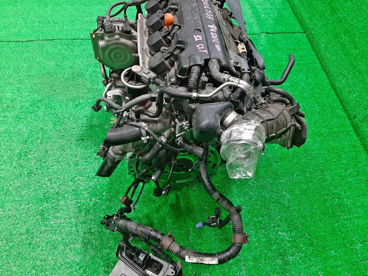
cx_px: 184
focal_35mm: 26
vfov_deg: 53.1
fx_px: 276
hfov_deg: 67.3
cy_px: 138
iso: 182
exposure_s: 1/50
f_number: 1.7
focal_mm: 3.93
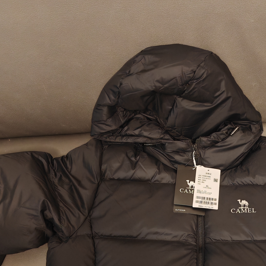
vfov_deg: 34.5
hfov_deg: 35.4
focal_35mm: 47
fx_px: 409
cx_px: 192
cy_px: 227
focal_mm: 5.52
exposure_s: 1/33
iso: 640
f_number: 1.95
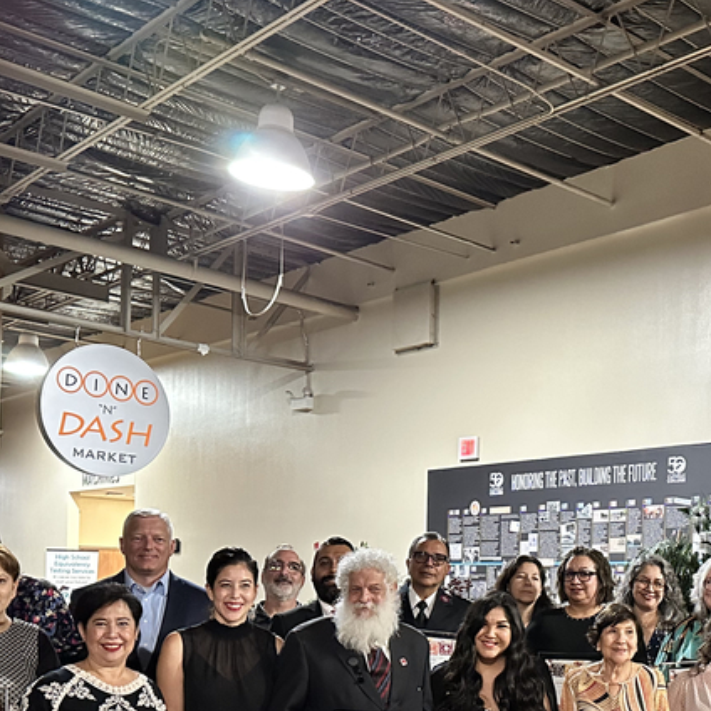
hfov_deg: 33.2
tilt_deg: +1.2
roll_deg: -1.0
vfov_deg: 33.1
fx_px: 1162
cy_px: 563
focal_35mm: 50
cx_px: 550
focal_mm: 6.86
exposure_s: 1/30
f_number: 1.78
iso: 800
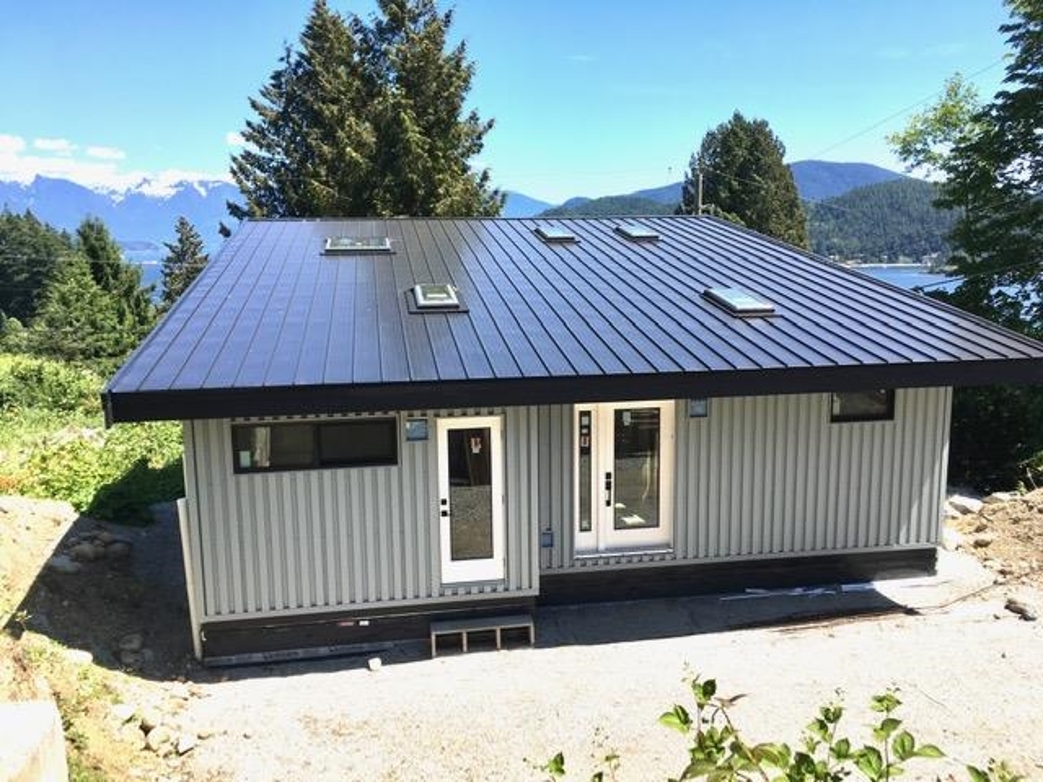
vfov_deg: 48.2
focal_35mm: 29
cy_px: 391
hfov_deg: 61.7
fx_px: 874
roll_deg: +1.7
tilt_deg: -10.5
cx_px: 522
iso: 25
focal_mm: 4.15
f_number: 2.2
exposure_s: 1/1221
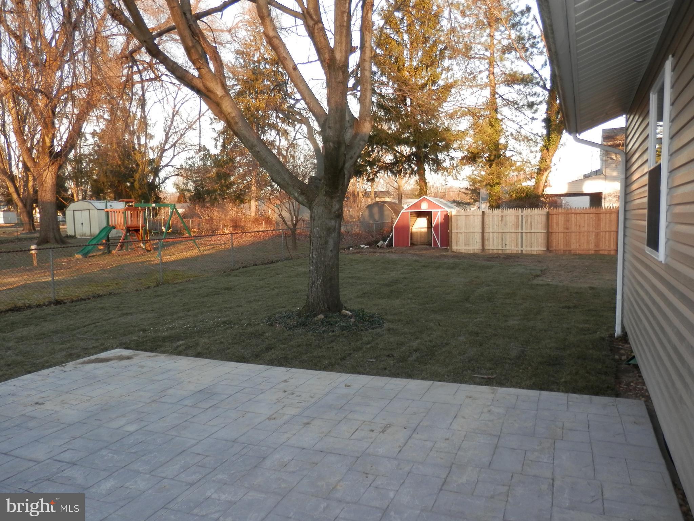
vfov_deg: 54.9
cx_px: 347
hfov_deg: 69.4
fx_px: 501
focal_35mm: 25
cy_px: 260
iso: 80
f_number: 3
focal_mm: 4.5
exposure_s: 1/80
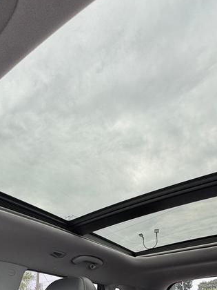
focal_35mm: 32
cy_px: 280
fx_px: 267
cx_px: 102
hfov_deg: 44.1
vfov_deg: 48.4
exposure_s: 1/99
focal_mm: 2.22
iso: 80
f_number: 2.2
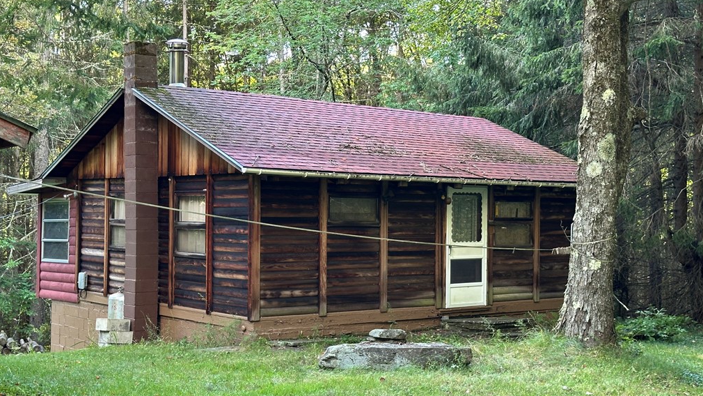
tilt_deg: +0.8
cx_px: 352
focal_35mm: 53
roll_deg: -0.9
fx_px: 988
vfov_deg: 22.6
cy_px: 207
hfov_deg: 39.2
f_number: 1.78
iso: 100
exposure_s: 1/60
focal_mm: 6.86
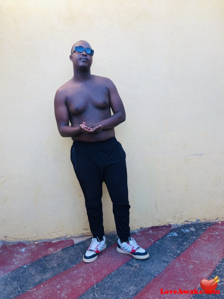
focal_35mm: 28
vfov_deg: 63.4
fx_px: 242
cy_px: 150
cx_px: 112
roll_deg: +3.1
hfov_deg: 49.7
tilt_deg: -4.9
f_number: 1.8
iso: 32
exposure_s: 1/120
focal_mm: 3.99
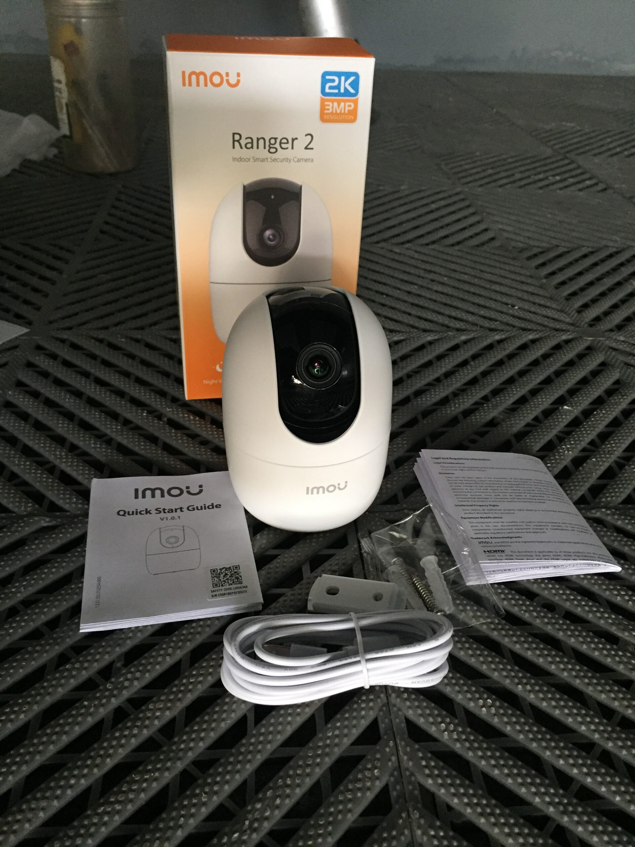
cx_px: 318
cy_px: 424
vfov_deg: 61.7
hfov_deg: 48.2
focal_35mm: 29
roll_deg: -2.3
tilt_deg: -33.9
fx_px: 709
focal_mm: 4.15
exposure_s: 1/33
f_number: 2.2
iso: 250
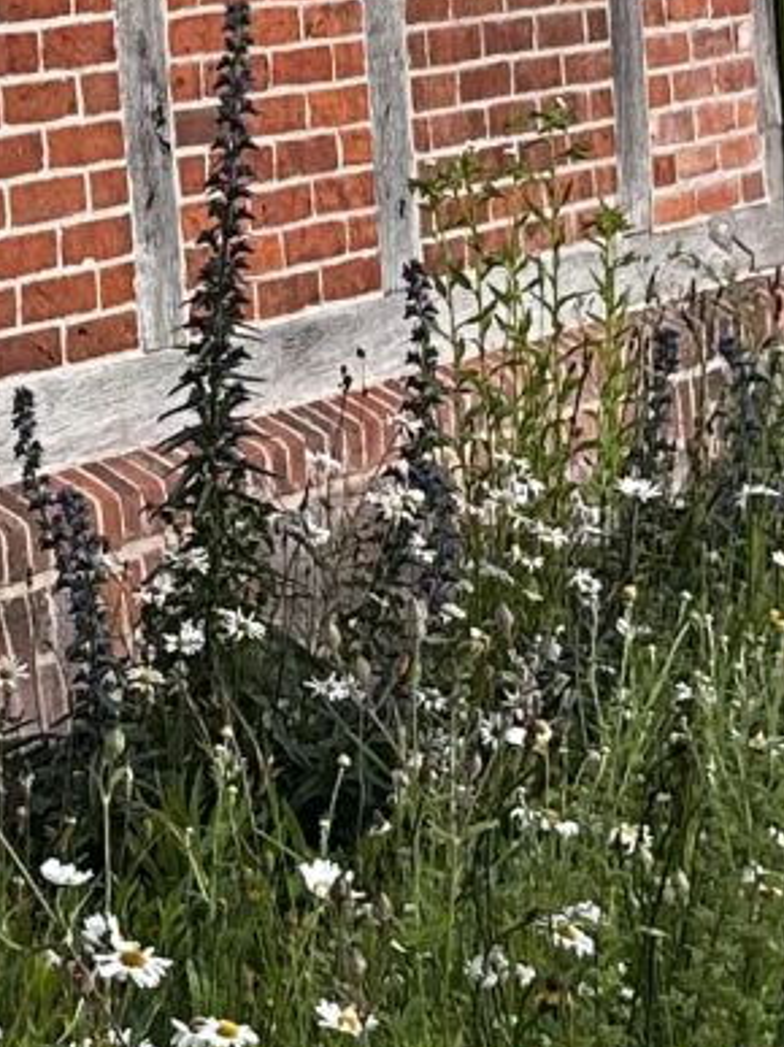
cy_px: 265
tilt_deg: -3.9
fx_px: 5197
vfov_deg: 11.5
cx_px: 73
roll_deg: +3.4
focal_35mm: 172
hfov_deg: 8.6
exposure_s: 1/173
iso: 50
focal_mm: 5.7
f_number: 1.5
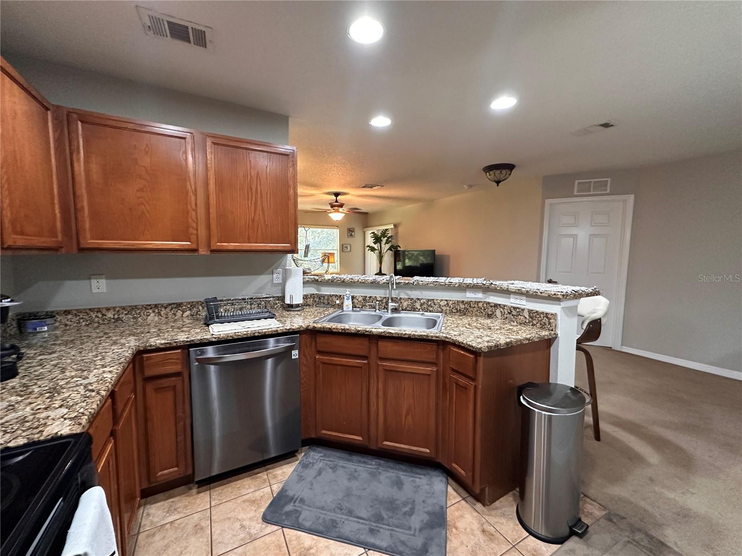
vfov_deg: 85.6
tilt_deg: -4.9
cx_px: 371
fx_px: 300
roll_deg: -1.0
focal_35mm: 14
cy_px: 278
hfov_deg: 102.1
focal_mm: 2.22
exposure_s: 1/60
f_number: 2.2
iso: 400
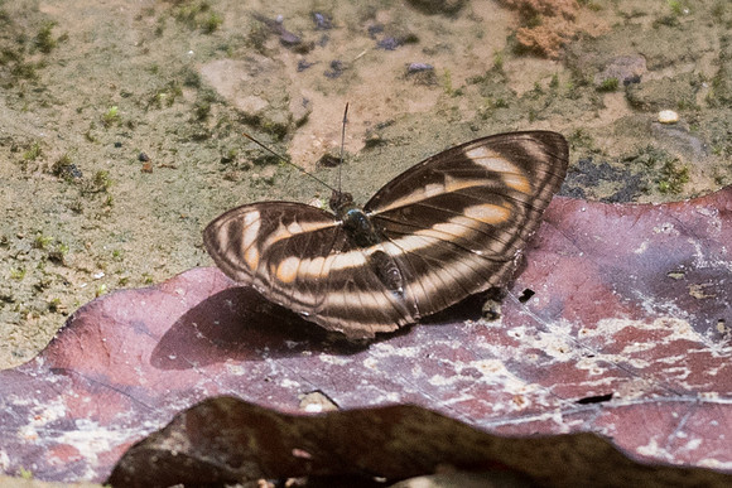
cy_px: 250
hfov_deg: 1.8
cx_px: 467
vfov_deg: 1.2
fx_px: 23405
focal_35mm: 1151
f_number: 3.2
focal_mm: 150
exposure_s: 1/2000
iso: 800
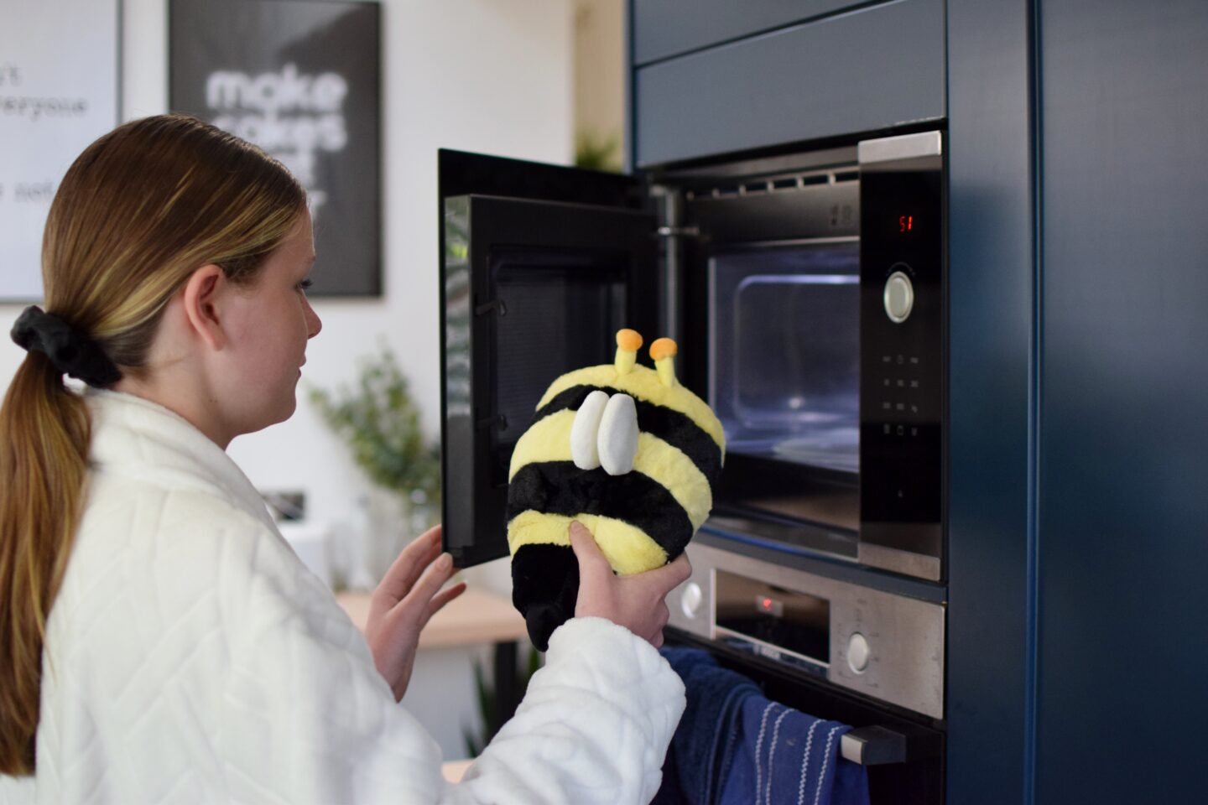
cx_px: 604
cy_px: 402
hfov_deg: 37.9
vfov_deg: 25.8
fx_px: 1762
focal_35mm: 52
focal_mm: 35
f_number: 2
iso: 1000
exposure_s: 1/500
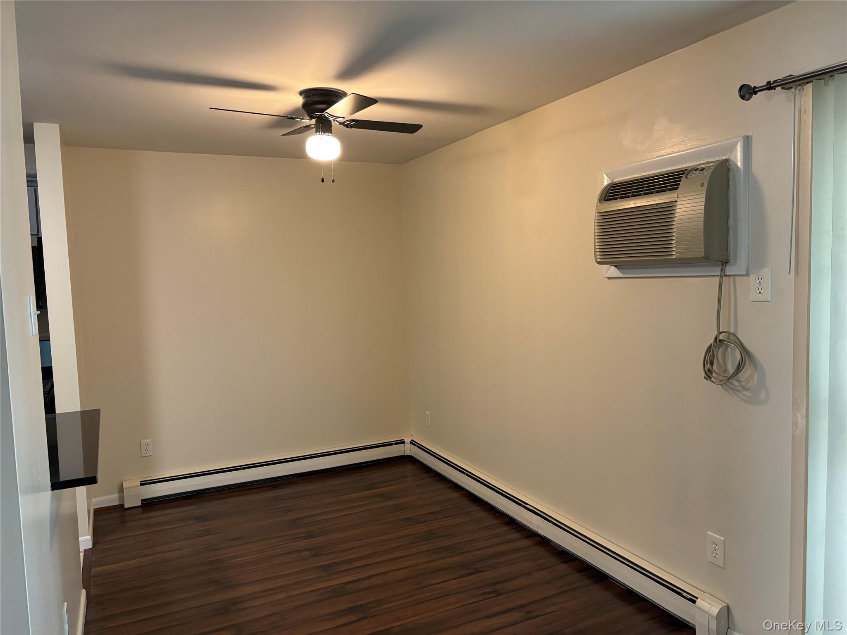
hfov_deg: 67.3
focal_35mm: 26
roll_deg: +1.4
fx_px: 636
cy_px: 318
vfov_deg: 53.1
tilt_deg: -5.2
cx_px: 424
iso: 320
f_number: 1.6
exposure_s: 1/60
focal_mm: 5.96
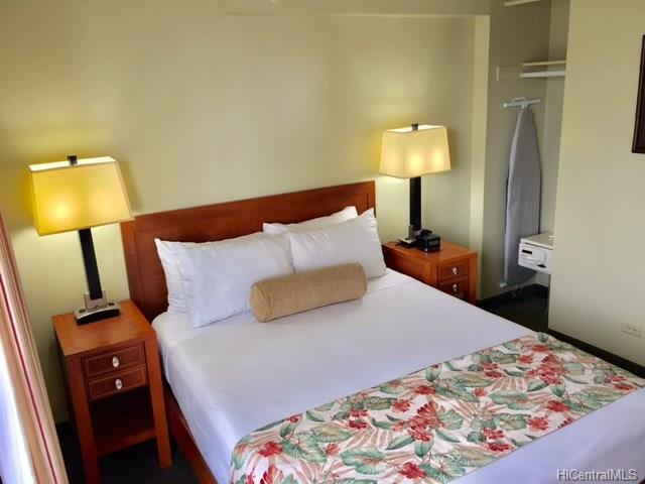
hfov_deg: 61.7
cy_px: 242
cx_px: 322
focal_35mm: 29
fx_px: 540
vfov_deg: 48.2
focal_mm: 4.15
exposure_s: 1/40
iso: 25
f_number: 2.2
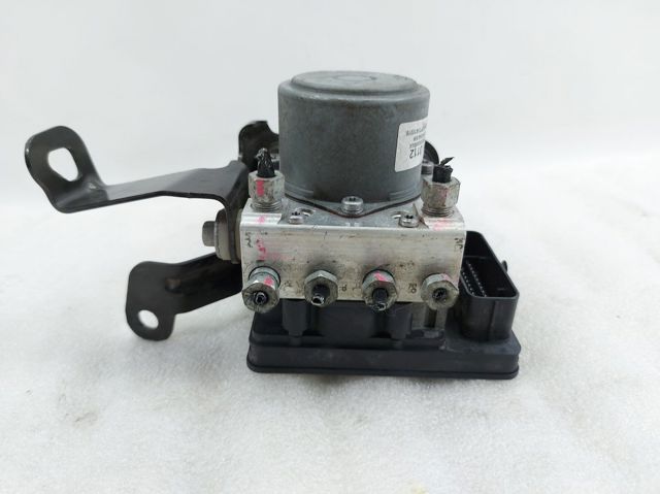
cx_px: 330
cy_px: 247
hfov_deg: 71.6
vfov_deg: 56.8
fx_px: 457
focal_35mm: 24
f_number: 1.8
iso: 50
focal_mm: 5.23
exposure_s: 1/50
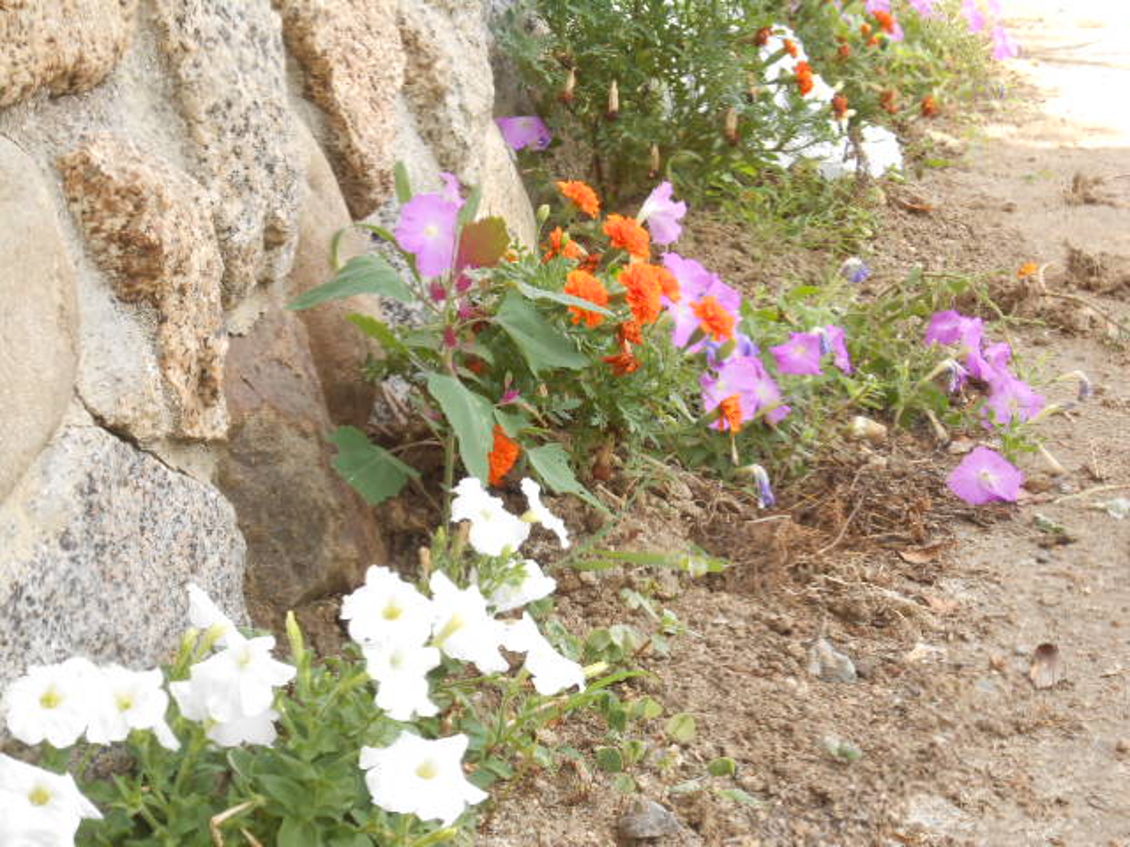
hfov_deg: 27.0
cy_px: 424
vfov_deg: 20.4
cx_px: 565
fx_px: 2350
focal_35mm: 72
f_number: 6
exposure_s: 1/60
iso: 200
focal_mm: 12.8
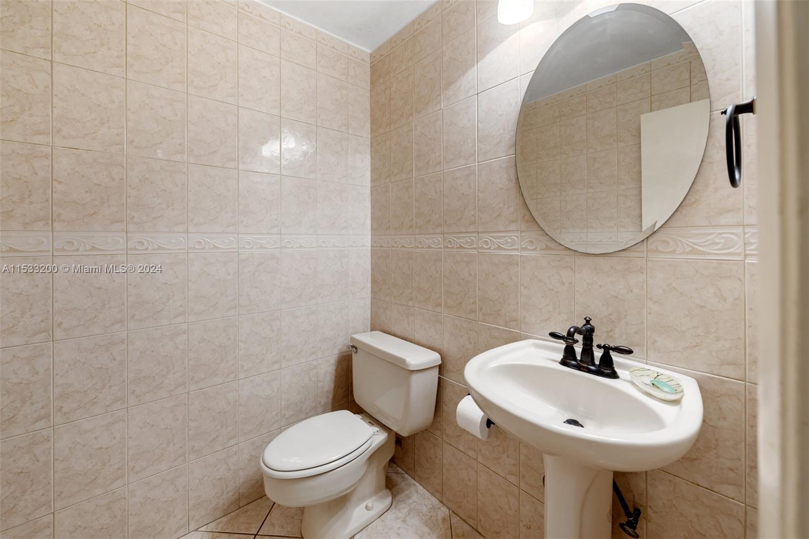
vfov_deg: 81.2
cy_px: 270
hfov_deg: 104.3
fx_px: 315
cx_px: 404
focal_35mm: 14
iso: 320
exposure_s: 1/13
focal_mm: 14
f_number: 7.1
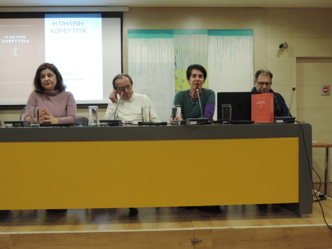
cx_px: 166
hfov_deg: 52.6
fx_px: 336
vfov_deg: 40.7
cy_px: 124
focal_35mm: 35
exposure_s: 1/40
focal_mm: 6.2
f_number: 3.3
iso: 400
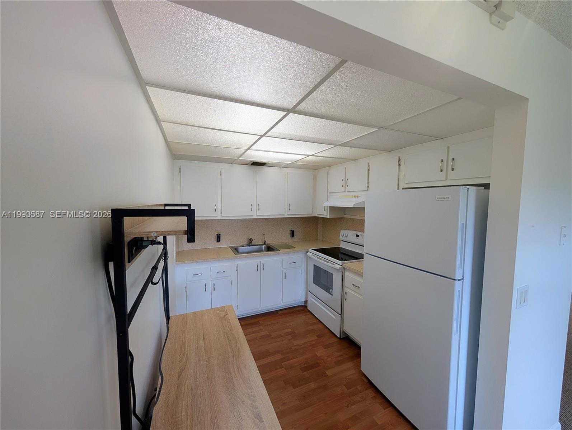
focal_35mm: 12
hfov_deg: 110.5
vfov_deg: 94.6
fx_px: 199
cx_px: 286
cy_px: 215
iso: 89
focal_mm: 2.02
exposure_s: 1/120
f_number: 1.7
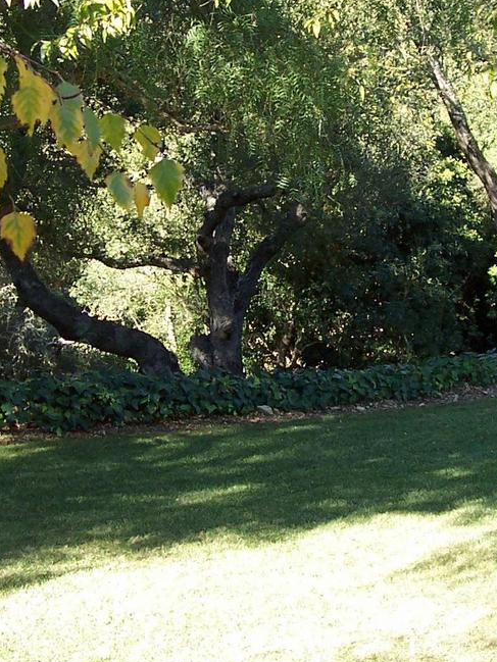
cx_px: 341
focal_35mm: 73
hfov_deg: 20.1
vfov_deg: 26.6
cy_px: 235
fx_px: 1397
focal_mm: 5.6
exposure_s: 1/180
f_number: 2.8
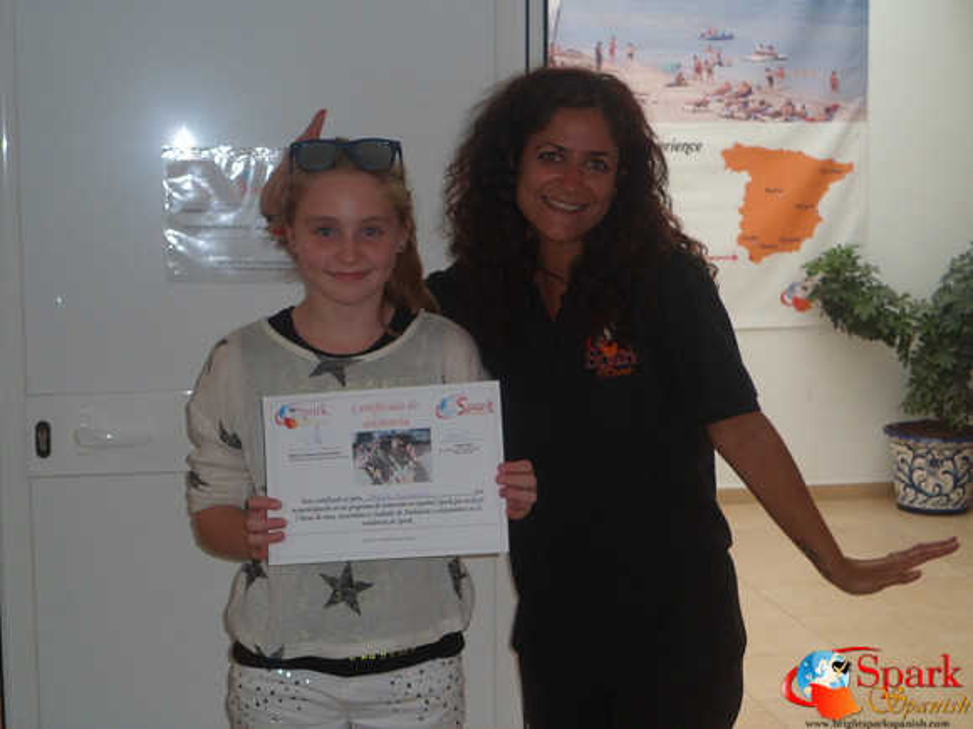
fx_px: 1687
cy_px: 364
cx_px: 486
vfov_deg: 24.4
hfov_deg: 32.2
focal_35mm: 60
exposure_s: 1/60
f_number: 5.2
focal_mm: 11.2
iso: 160
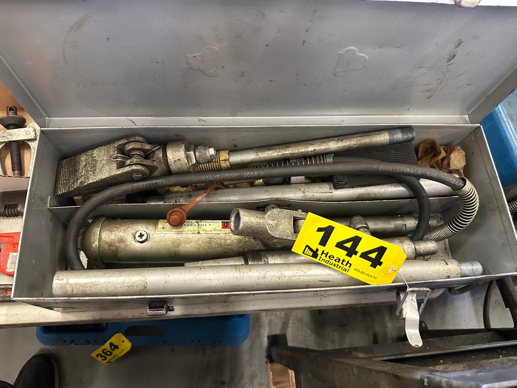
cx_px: 258
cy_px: 194
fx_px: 358
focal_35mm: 24
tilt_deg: -68.3
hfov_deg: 71.6
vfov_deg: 56.8
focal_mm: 6.86
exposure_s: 1/60
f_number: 1.78
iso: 500
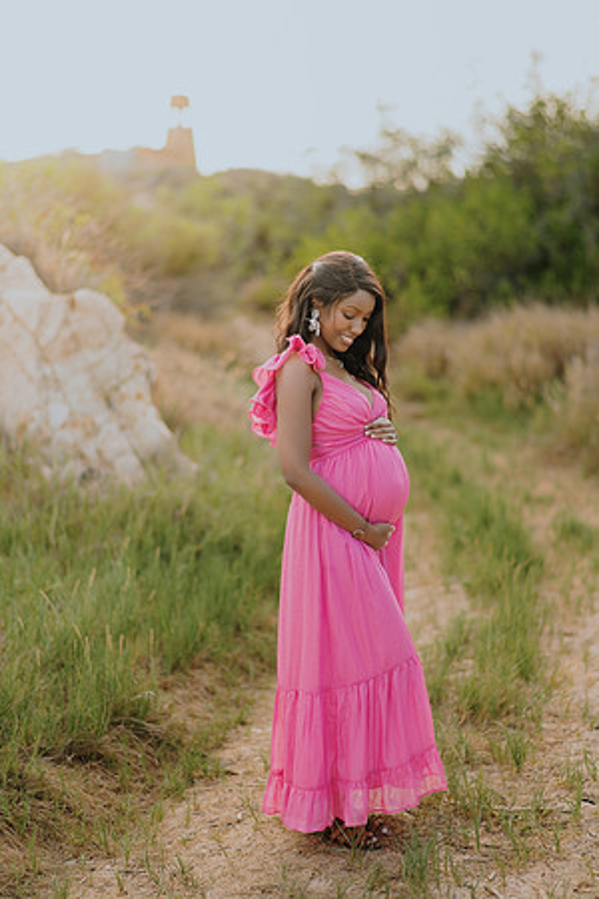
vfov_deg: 34.5
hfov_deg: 23.4
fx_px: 1447
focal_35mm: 58
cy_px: 450
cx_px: 300
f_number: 1.4
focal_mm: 58
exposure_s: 1/1000
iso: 50
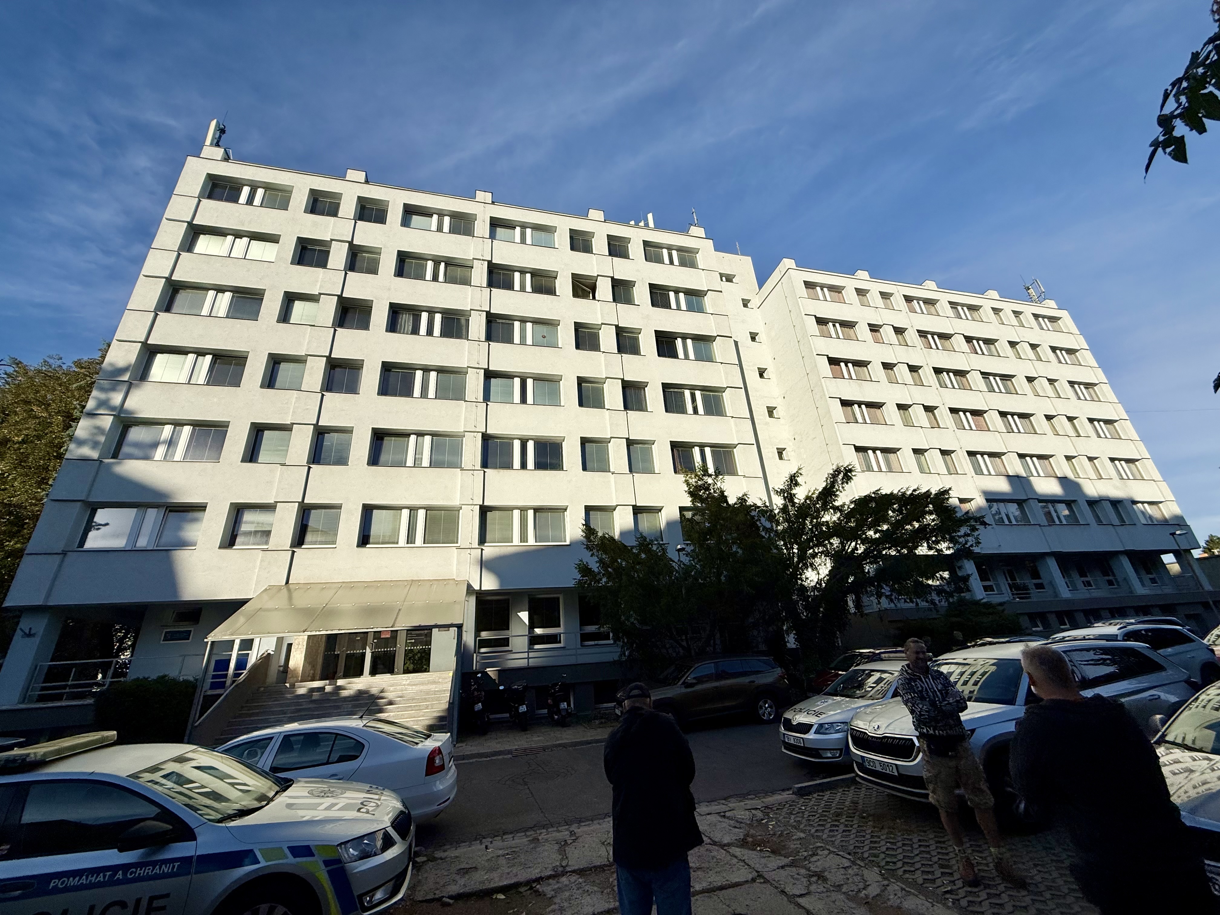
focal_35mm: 14
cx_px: 610
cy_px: 458
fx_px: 493
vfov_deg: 85.7
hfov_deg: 102.1
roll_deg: +5.0
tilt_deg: +23.7
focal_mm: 2.22
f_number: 2.2
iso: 50
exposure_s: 1/3663
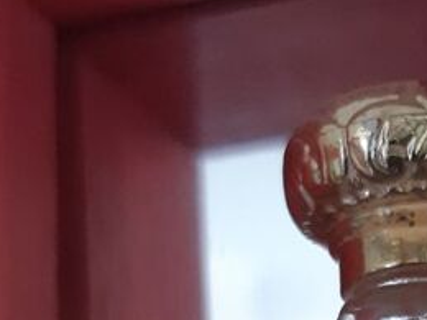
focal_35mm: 64
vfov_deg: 20.5
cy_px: 441
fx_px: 789
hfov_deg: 29.1
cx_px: 383
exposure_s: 1/25
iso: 250
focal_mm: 3.93
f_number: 1.7
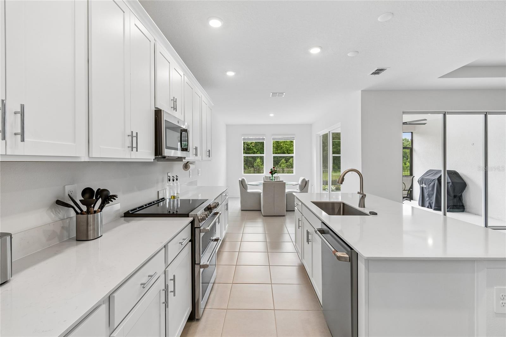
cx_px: 253
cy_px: 168
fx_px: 211
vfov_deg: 77.3
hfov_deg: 100.4
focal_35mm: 15
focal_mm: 10
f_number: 7.1
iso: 100
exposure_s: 1/25
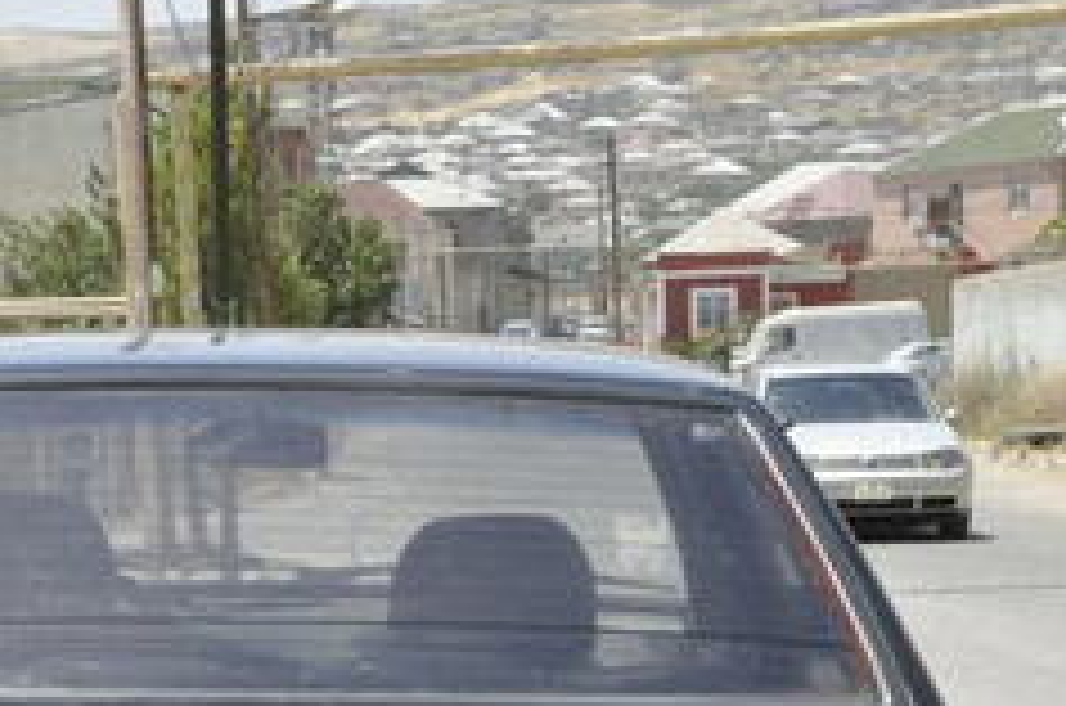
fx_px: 4196
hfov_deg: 14.4
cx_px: 324
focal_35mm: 142
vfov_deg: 9.5
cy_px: 917
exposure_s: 1/200
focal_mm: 34
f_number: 22
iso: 800
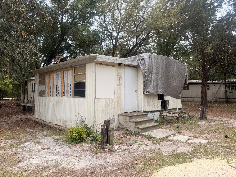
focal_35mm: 24
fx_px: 164
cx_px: 118
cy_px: 88
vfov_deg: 56.8
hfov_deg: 71.6
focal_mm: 6.76
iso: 80
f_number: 1.78
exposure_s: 1/1174
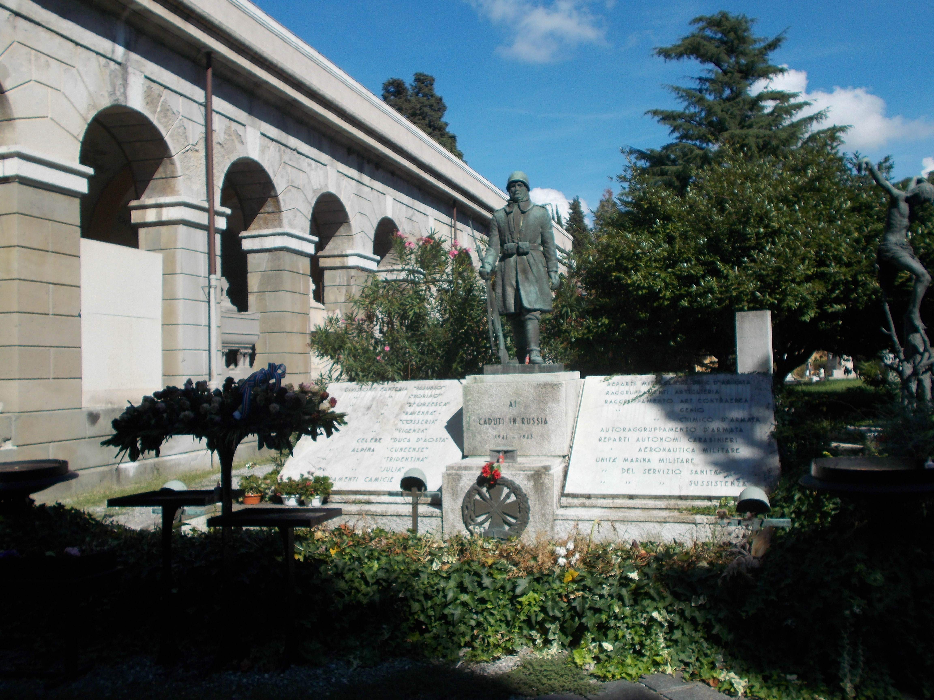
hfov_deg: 54.0
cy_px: 350
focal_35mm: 34
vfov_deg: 41.8
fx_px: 917
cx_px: 467
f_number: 9.2
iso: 80
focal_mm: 6
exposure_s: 1/160
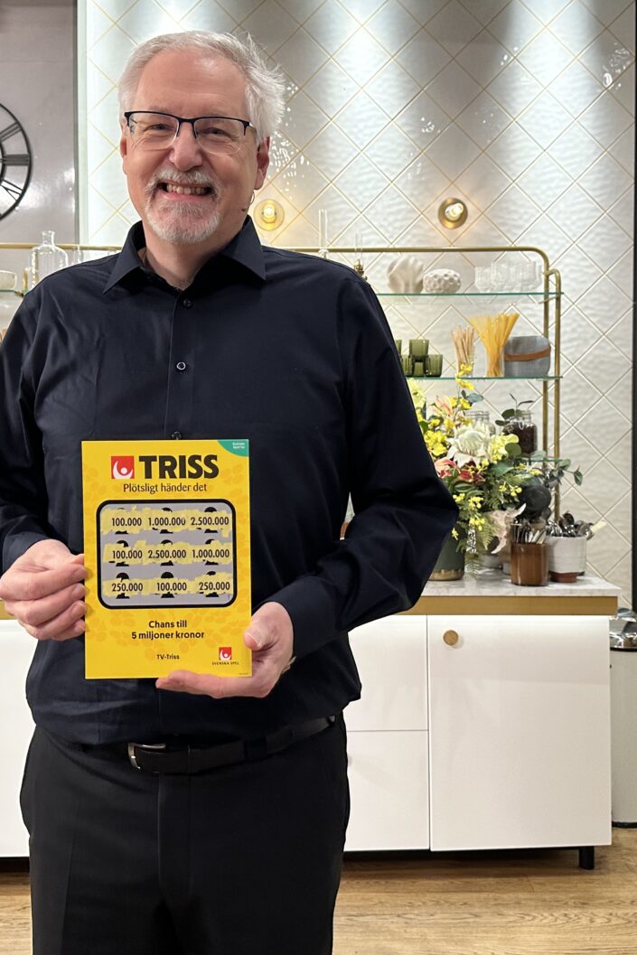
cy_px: 473
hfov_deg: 38.5
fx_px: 902
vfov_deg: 55.8
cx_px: 217
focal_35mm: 34
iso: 200
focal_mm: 6.86
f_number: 1.78
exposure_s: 1/120
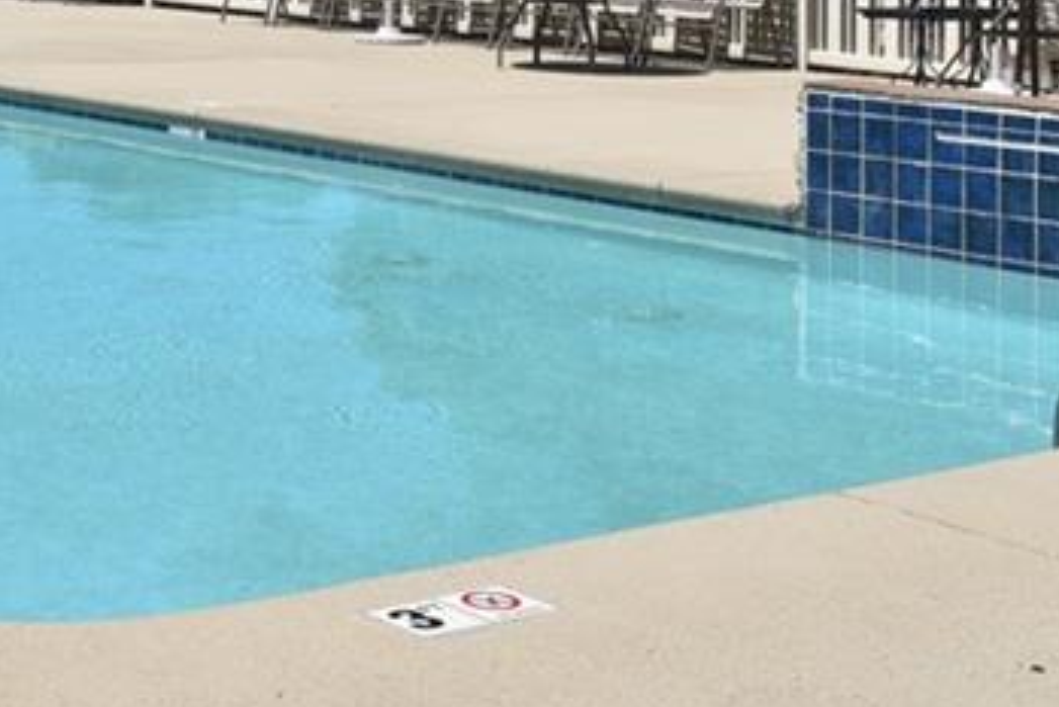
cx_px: 39
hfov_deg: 21.7
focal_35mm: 91
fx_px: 2678
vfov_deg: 14.5
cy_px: -184
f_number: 13
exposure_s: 1/200
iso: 100
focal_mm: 31
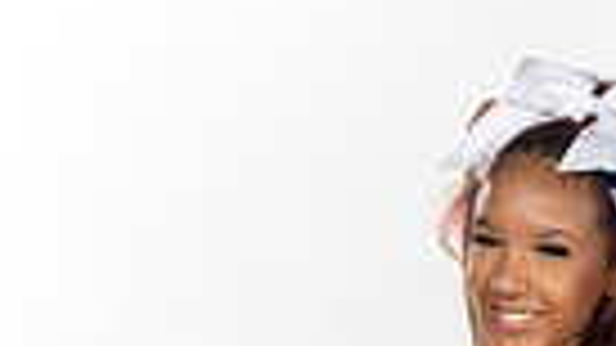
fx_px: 3086
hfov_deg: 11.3
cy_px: 876
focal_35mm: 189
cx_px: 553
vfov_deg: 6.1
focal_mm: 55
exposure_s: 1/320
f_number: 7.1
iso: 800
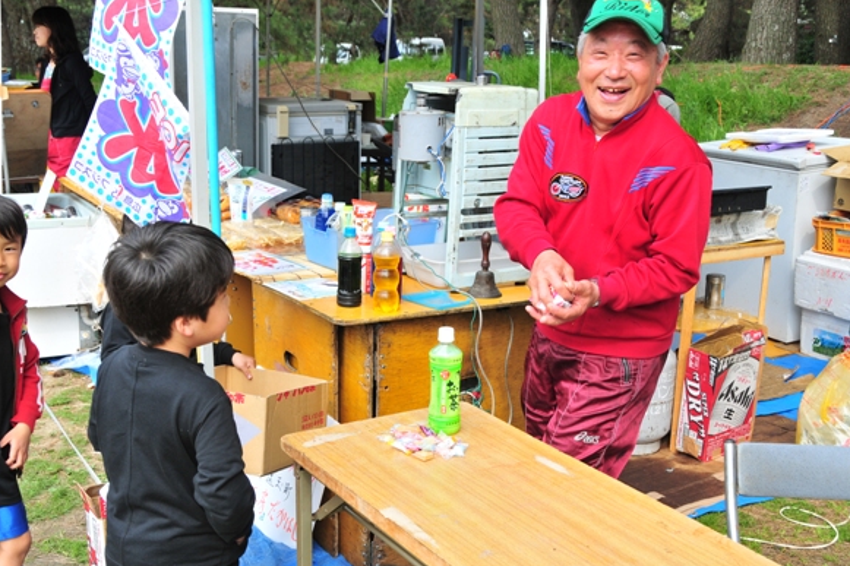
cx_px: 405
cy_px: 299
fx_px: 1052
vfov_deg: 30.1
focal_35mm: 45
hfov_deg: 44.0
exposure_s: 1/100
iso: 200
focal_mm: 27
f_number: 7.1
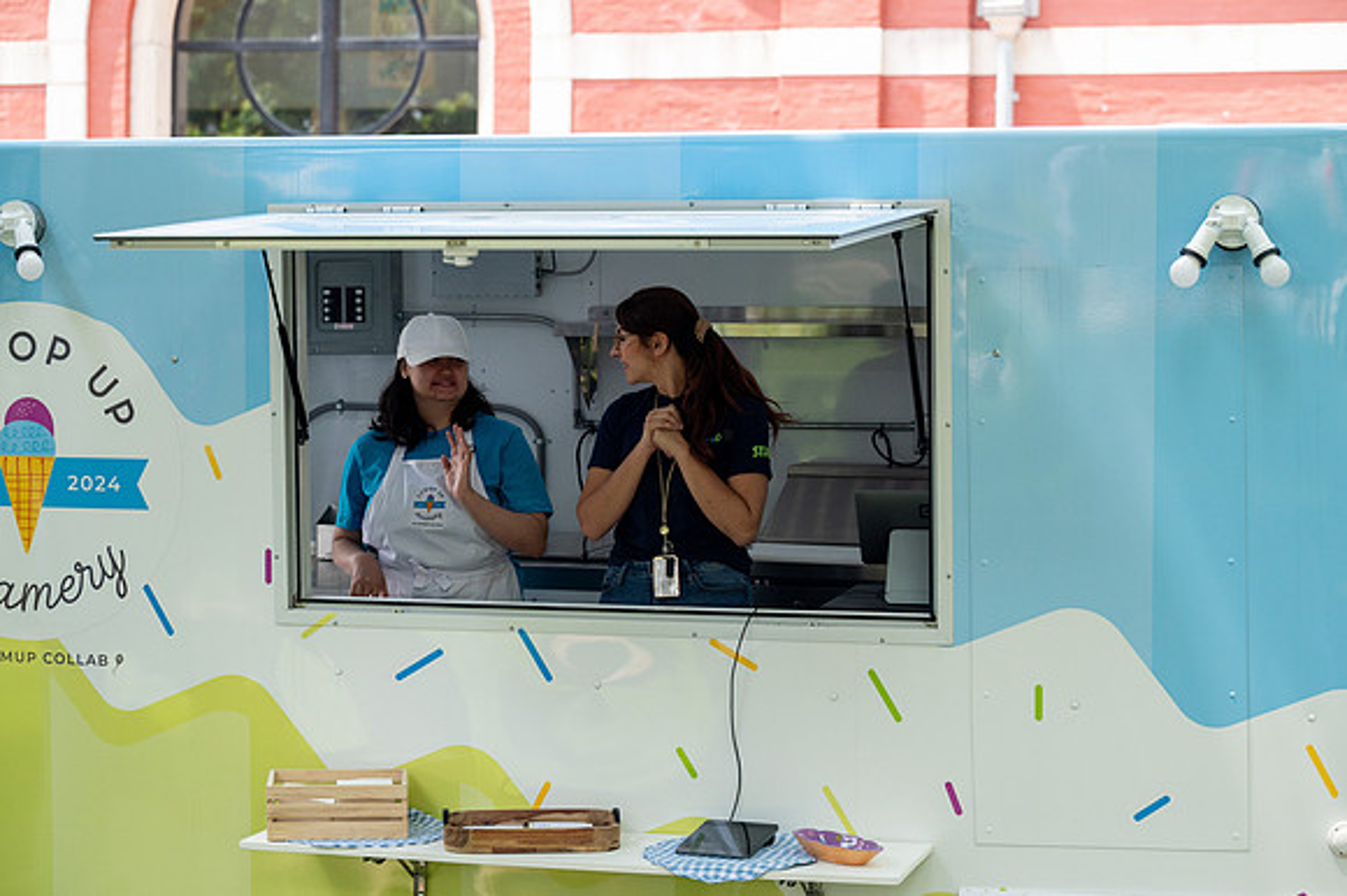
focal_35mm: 85
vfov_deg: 16.1
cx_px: 674
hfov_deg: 23.9
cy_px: 448
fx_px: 3178
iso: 800
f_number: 4
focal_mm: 85
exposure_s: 1/1600
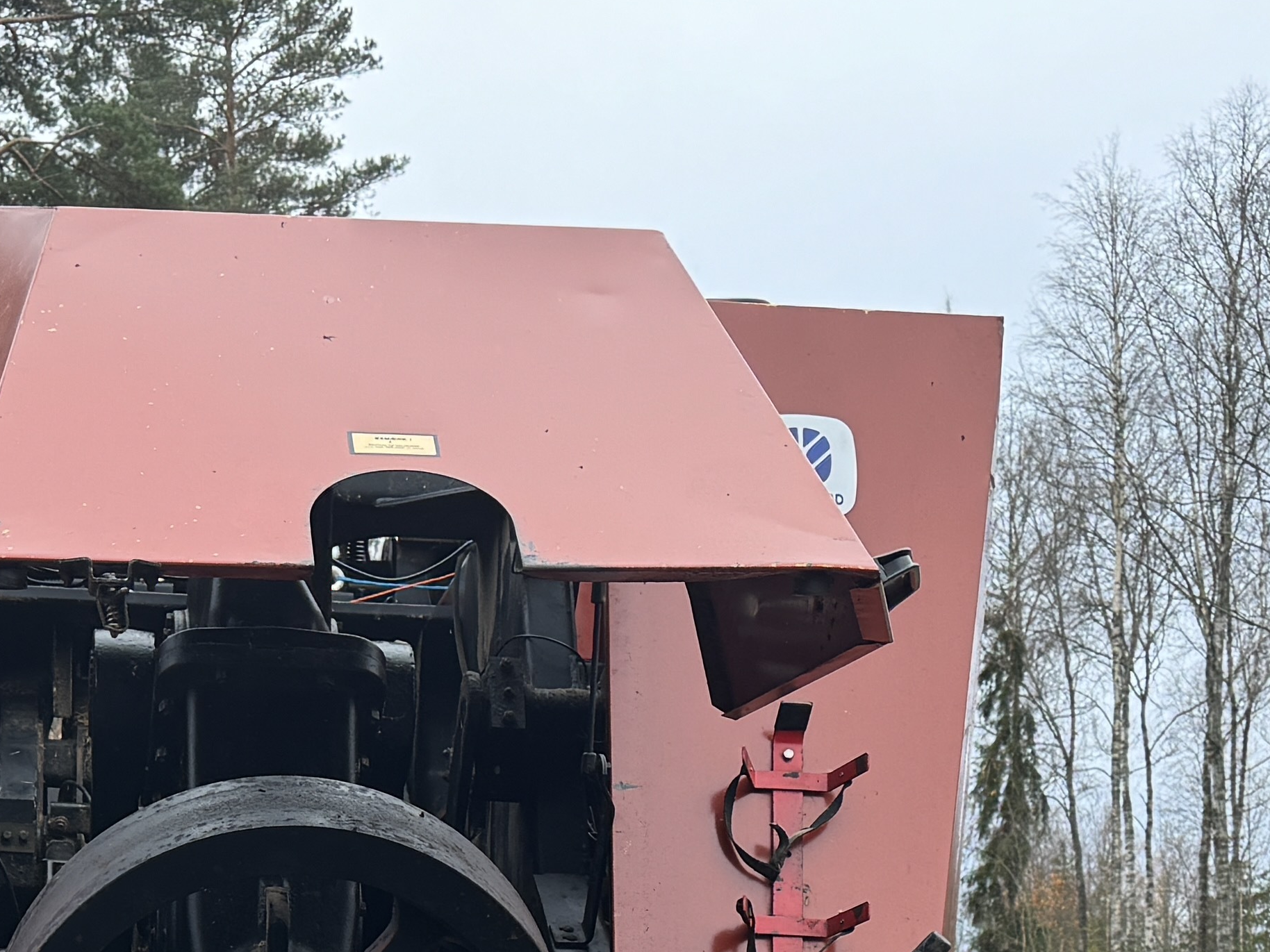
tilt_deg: -4.8
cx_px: 321
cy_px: 1312
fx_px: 2752
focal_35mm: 75
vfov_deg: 18.0
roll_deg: +1.3
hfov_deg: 25.7
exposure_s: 1/121
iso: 125
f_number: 1.78
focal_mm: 6.76
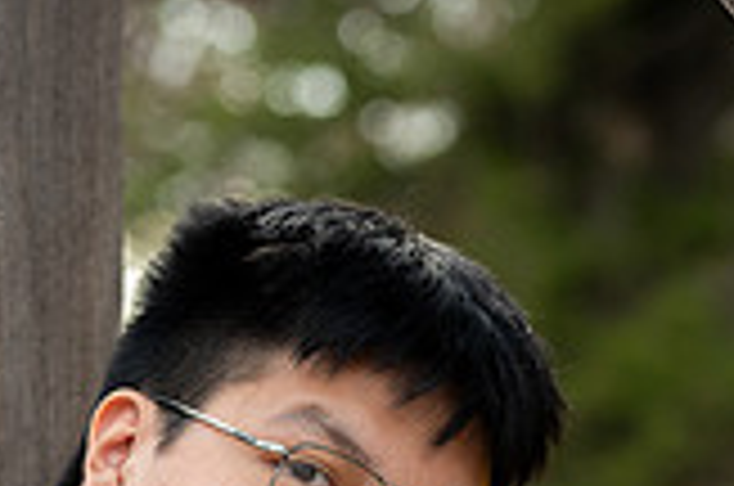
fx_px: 6166
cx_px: 626
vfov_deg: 4.5
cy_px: 812
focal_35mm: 303
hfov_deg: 6.8
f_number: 3.5
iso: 200
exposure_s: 1/125
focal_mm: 85
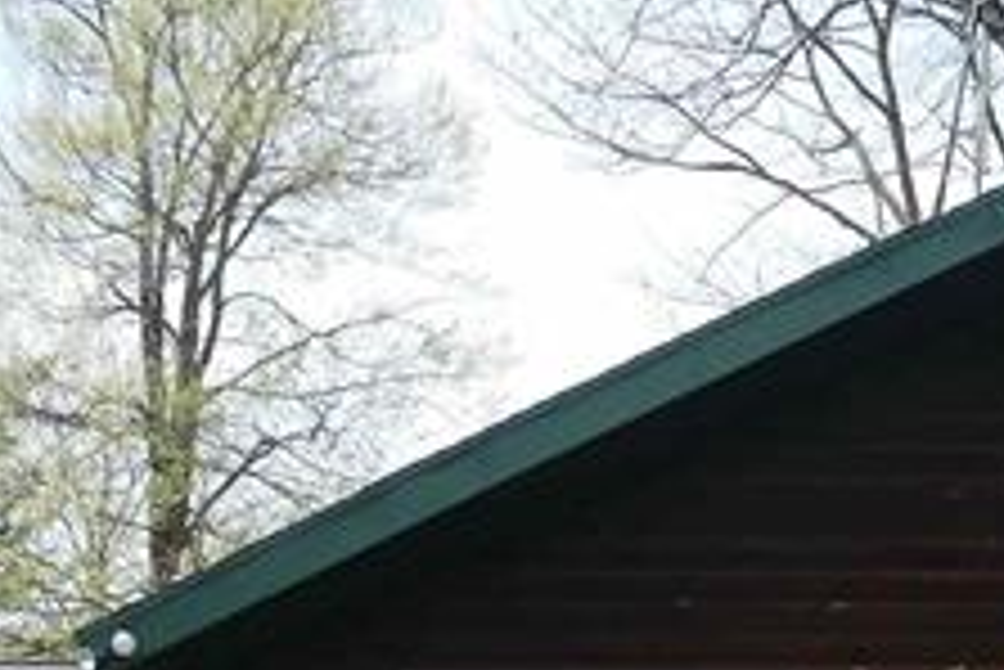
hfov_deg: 18.2
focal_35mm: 110
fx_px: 3070
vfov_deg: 11.5
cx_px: 923
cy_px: 1241
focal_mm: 8.8
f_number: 2.8
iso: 125
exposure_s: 1/1000
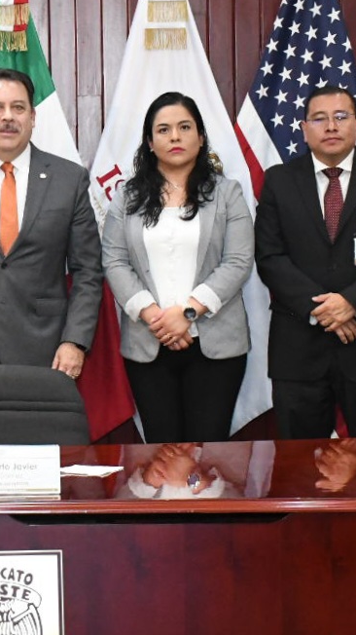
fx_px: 2034
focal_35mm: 121
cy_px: 216
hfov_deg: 9.9
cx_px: -34
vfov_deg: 17.7
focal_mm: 32
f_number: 6.3
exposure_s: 1/125
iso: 5000
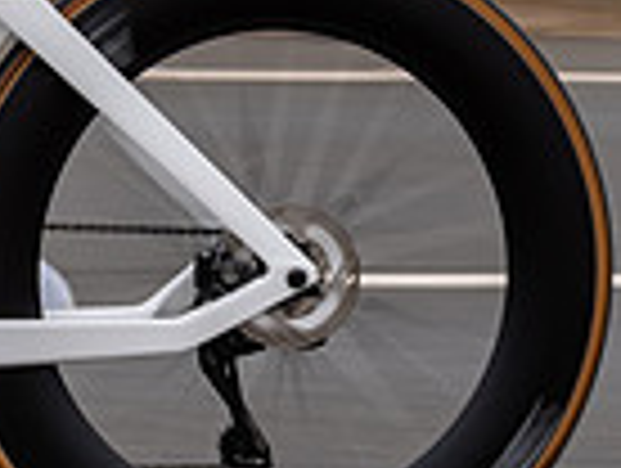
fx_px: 6919
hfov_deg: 5.1
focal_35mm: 385
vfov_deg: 3.8
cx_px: -600
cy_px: -322
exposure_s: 1/160
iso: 100
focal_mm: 70
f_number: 8
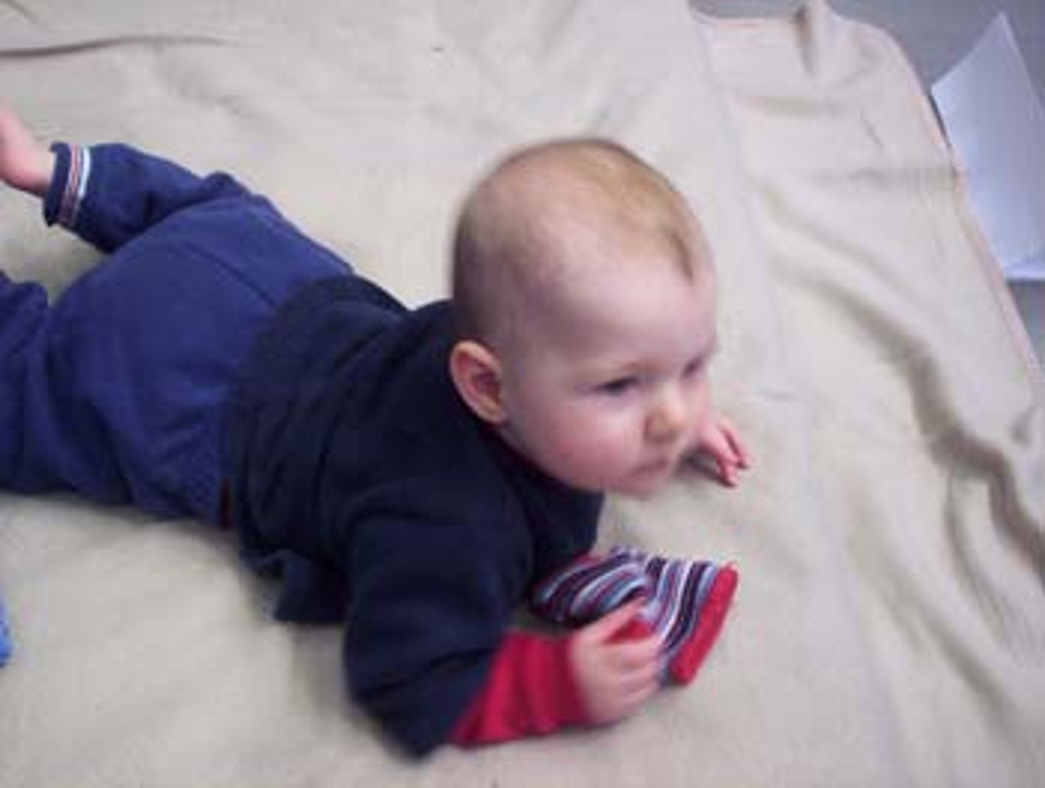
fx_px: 1150
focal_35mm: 38
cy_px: 394
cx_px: 522
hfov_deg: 48.9
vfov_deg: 37.8
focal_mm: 4.99
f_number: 4.5
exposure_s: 1/19
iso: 200
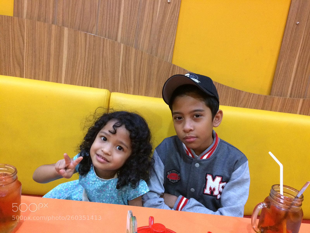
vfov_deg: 48.2
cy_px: 116
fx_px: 260
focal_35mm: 29
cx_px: 155
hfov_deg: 61.7
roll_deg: -9.2
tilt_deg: -10.8
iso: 400
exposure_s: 1/17
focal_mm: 4.15
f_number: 2.2
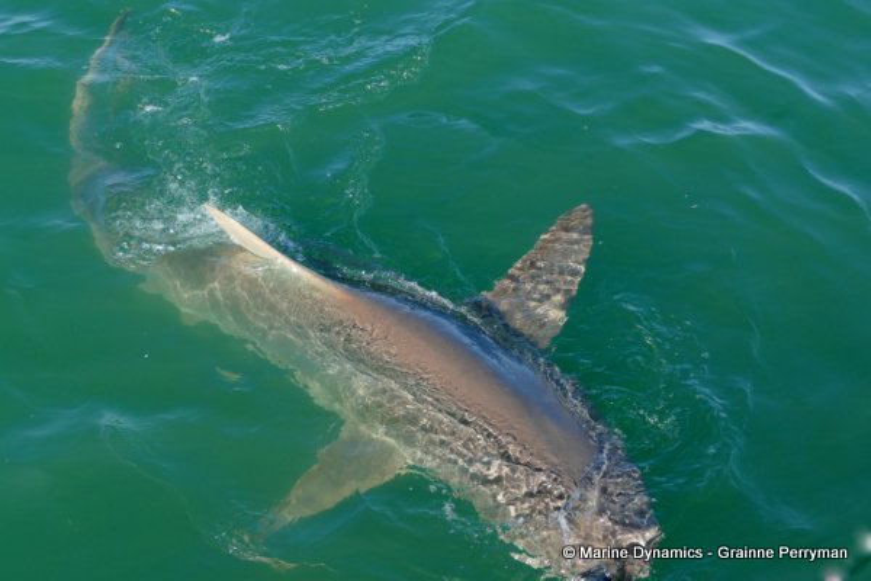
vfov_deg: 22.3
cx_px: 436
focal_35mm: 61
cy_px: 290
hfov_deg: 32.9
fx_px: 1476
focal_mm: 22.2
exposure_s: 1/640
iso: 125
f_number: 3.5
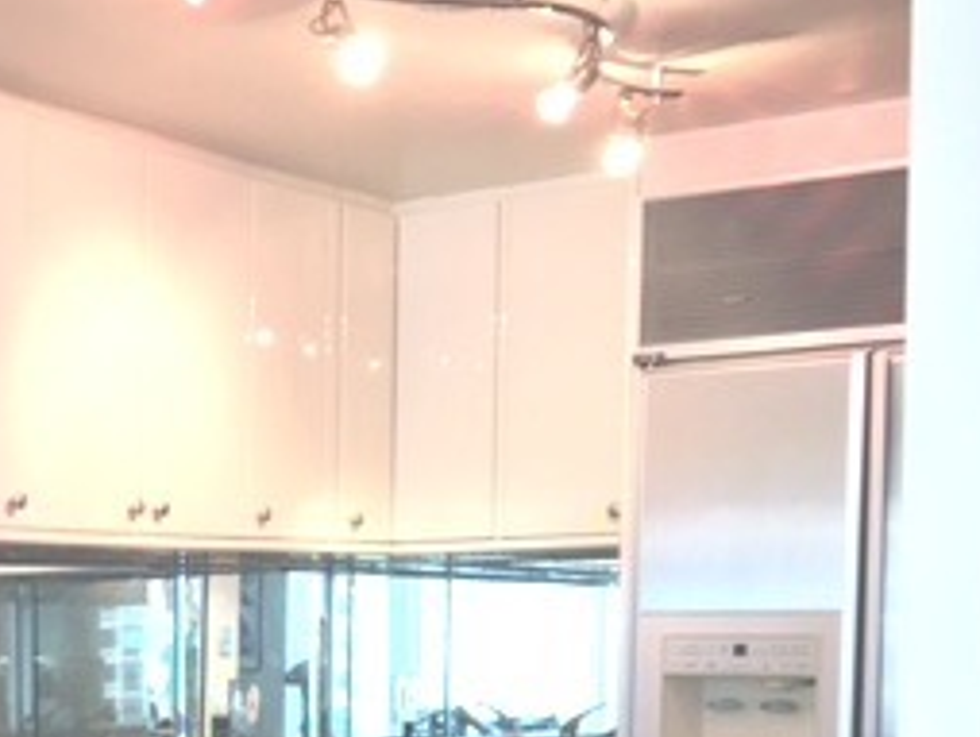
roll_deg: +0.9
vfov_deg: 19.4
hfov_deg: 24.6
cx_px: -135
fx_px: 2069
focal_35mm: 73
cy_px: 799
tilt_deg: -3.7
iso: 25
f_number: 2.2
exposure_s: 1/30
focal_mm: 4.15
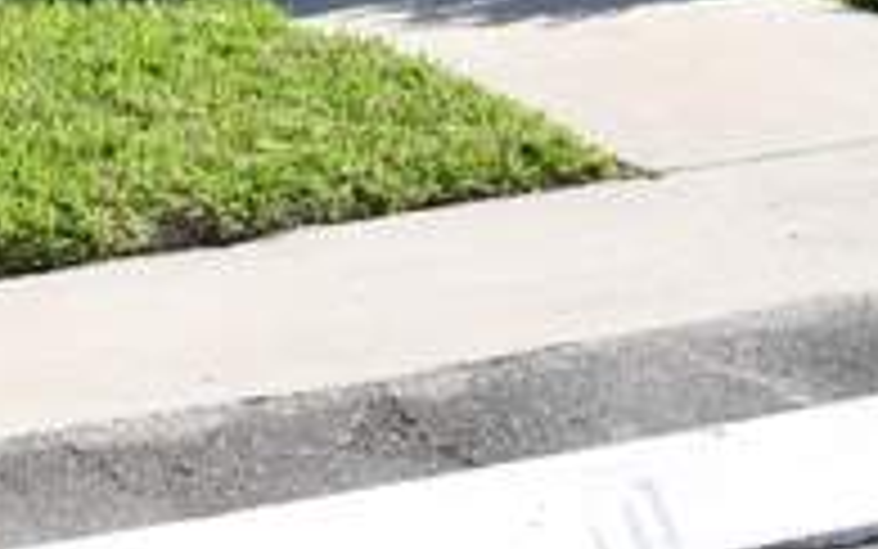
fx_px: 4047
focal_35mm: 169
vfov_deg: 7.4
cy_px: -648
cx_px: 257
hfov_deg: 12.4
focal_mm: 27
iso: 400
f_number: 10
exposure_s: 1/320
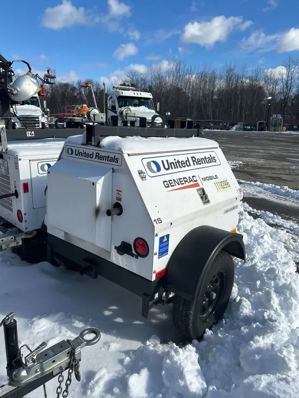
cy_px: 199
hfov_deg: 53.1
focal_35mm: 26
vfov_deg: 67.3
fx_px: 299
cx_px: 150
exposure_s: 1/6579
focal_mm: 5.7
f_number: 1.5
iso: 50
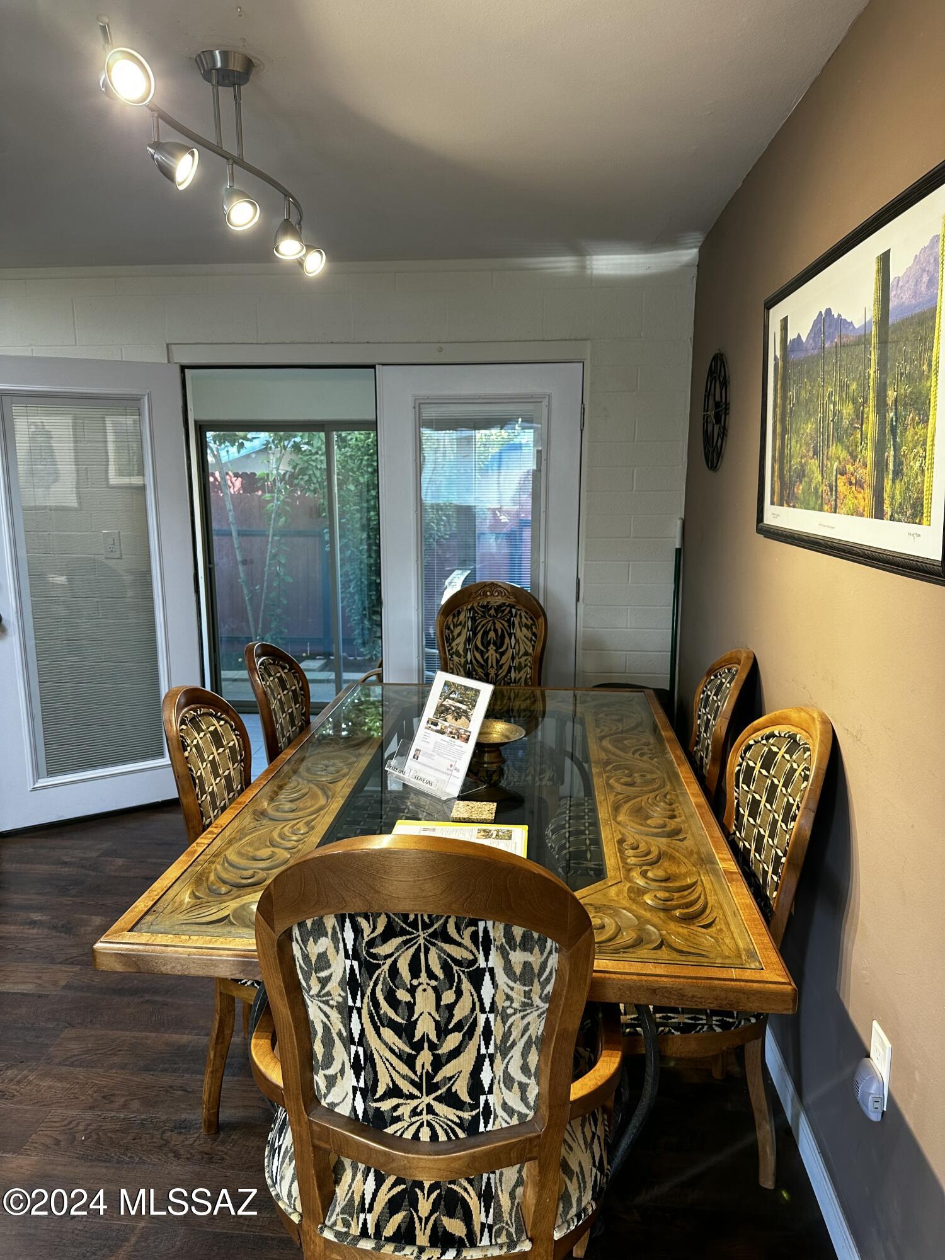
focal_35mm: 24
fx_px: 874
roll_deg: +0.8
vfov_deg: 71.6
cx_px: 472
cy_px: 630
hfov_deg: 56.8
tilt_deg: -7.9
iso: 125
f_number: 1.78
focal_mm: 6.86
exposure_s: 1/60
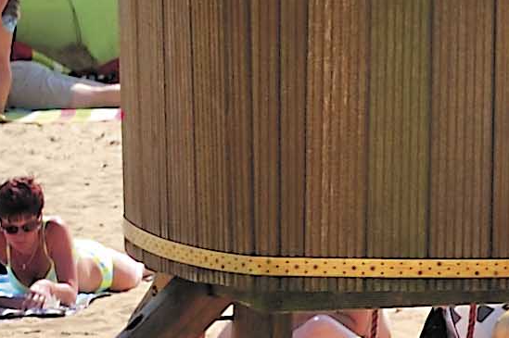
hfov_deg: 2.8
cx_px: 1634
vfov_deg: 1.9
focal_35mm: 737
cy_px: -69
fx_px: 10411
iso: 200
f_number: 4.5
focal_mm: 95
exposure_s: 1/2000
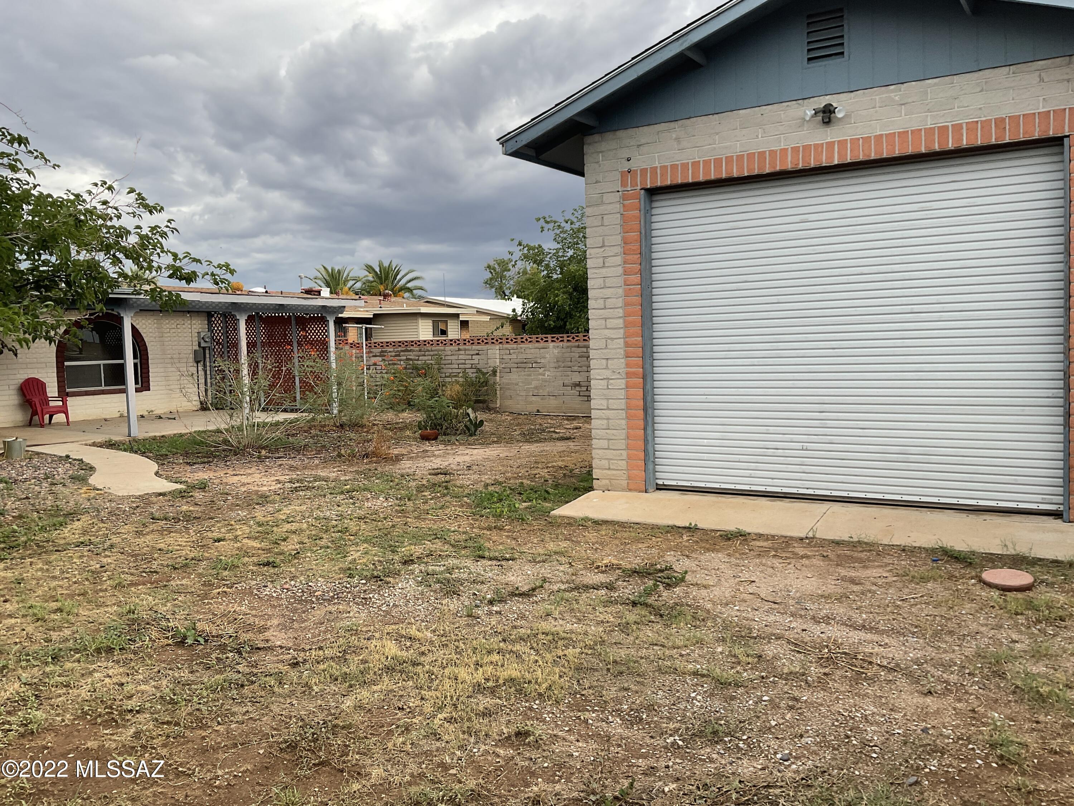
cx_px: 537
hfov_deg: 61.7
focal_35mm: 29
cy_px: 403
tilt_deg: -3.9
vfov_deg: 48.2
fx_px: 900
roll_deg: +1.0
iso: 16
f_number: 1.8
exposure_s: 1/635
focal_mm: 3
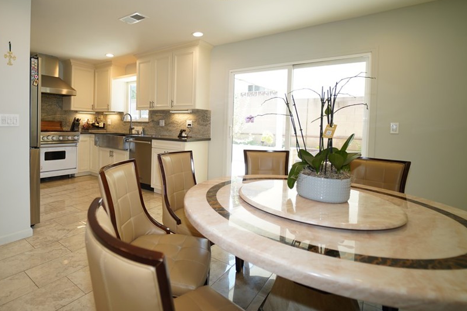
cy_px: 130
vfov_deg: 67.0
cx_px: 172
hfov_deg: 88.0
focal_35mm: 18
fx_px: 234
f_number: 2.8
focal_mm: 14
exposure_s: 1/100
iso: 200
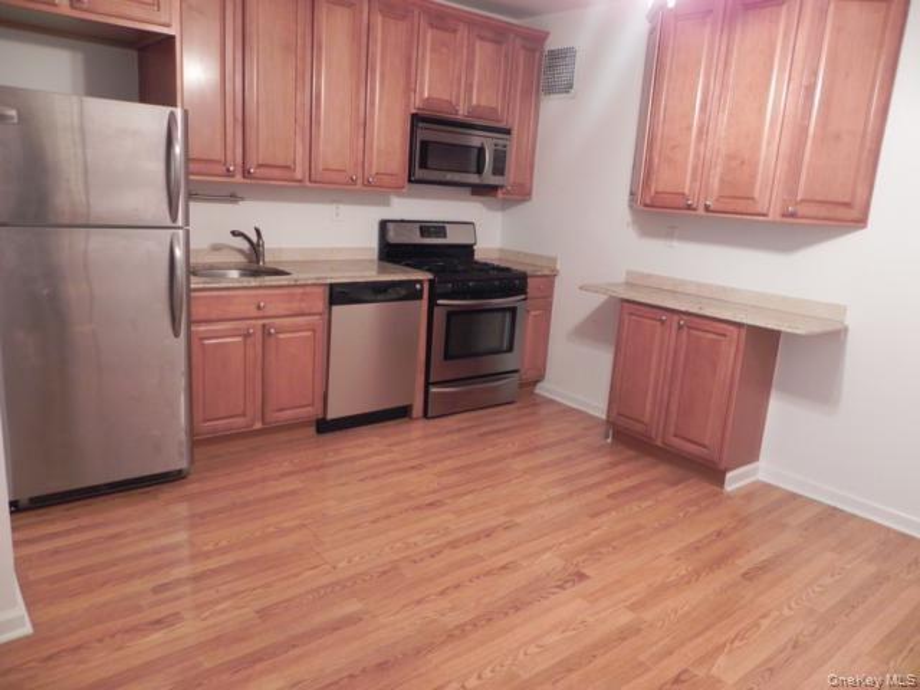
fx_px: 691
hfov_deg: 67.3
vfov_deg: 53.1
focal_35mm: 26
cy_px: 345
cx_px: 460
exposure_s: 1/22.3
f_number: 2.8
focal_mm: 4.6
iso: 400
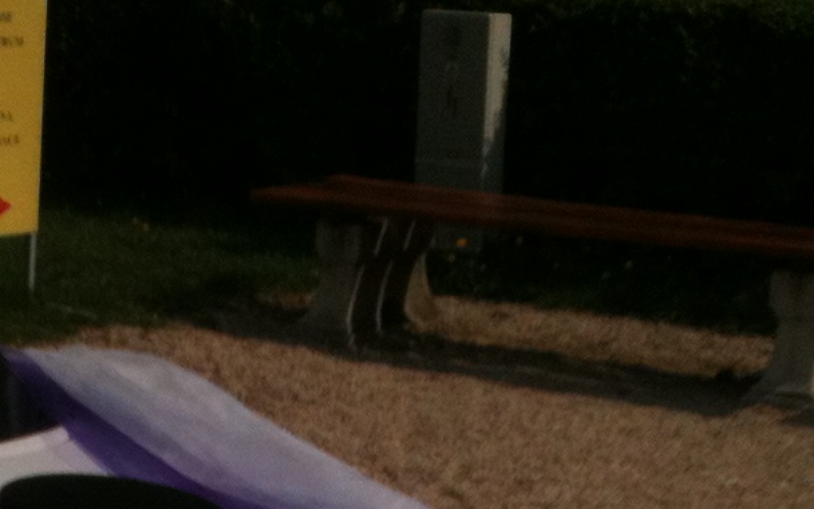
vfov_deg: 9.9
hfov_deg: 16.5
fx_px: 2773
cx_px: 114
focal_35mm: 125
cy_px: 932
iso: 64
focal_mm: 3.85
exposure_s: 1/5025
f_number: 2.8
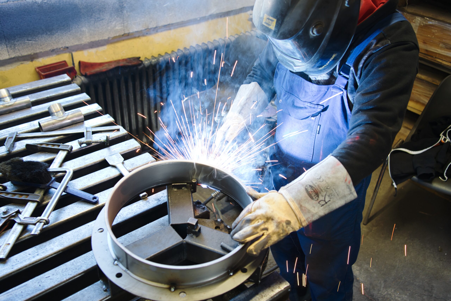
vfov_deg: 37.9
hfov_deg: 54.4
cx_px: 226
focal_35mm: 35
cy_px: 150
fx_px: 438
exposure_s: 1/30
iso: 320
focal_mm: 35
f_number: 3.5
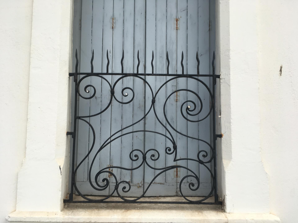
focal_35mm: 29
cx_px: 149
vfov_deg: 48.2
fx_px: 250
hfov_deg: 61.7
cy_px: 112
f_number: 2.2
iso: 25
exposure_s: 1/170
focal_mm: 4.15
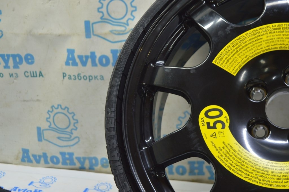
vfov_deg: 23.7
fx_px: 457
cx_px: 144
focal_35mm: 57
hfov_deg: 35.1
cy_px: 96
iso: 400
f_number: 5.6
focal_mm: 38
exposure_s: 1/20
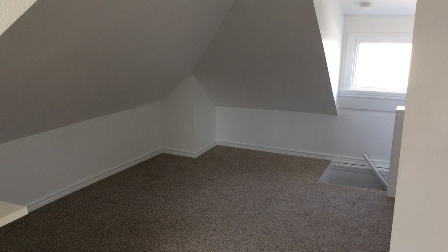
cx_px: 224
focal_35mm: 35
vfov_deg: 33.6
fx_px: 416
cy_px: 148
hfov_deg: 56.6
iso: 40
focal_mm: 3.3
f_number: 2.4
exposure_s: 1/40
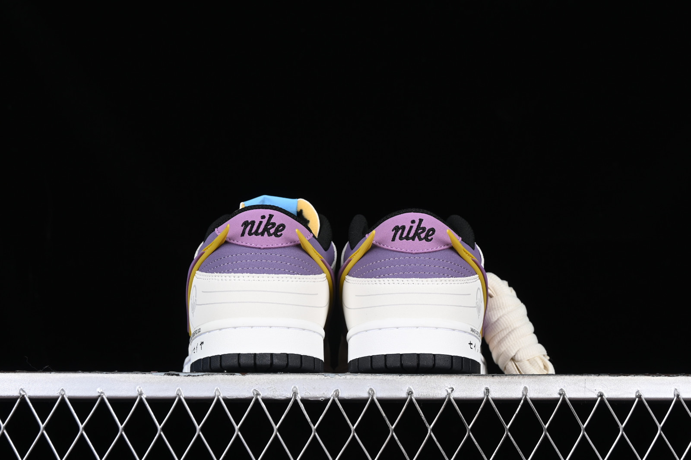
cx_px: 346
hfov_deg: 27.0
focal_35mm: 75
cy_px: 230
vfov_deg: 18.2
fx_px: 1439
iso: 160
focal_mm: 50
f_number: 8
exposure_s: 1/80
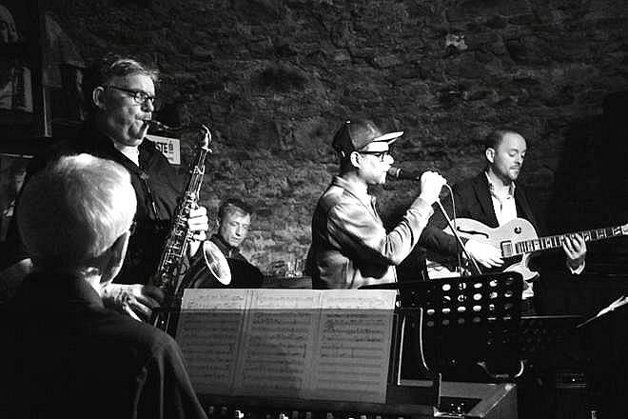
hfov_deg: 37.9
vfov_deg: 25.8
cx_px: 314
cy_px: 210
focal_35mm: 52
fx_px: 916
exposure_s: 1/125
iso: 14400
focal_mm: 35
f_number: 4.5
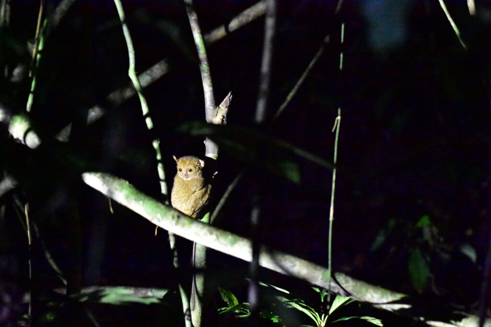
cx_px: 246
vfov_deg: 4.6
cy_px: 164
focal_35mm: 300
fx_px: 4092
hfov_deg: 6.9
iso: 25600
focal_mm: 200
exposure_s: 1/80
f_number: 5.6
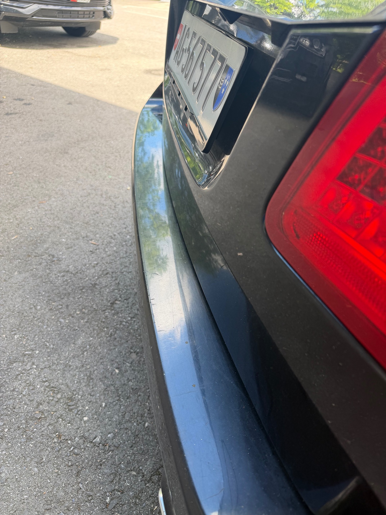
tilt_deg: -36.6
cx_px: 193
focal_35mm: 24
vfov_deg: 71.6
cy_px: 258
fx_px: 357
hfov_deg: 56.8
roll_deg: -8.5
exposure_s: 1/145
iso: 64
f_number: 1.78
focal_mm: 6.76
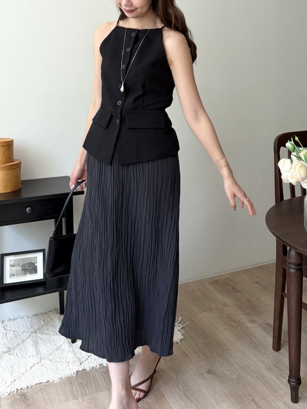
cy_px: 204
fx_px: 307
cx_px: 154
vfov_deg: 67.3
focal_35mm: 26
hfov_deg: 53.1
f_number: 1.6
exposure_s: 1/122
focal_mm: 5.96
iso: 64
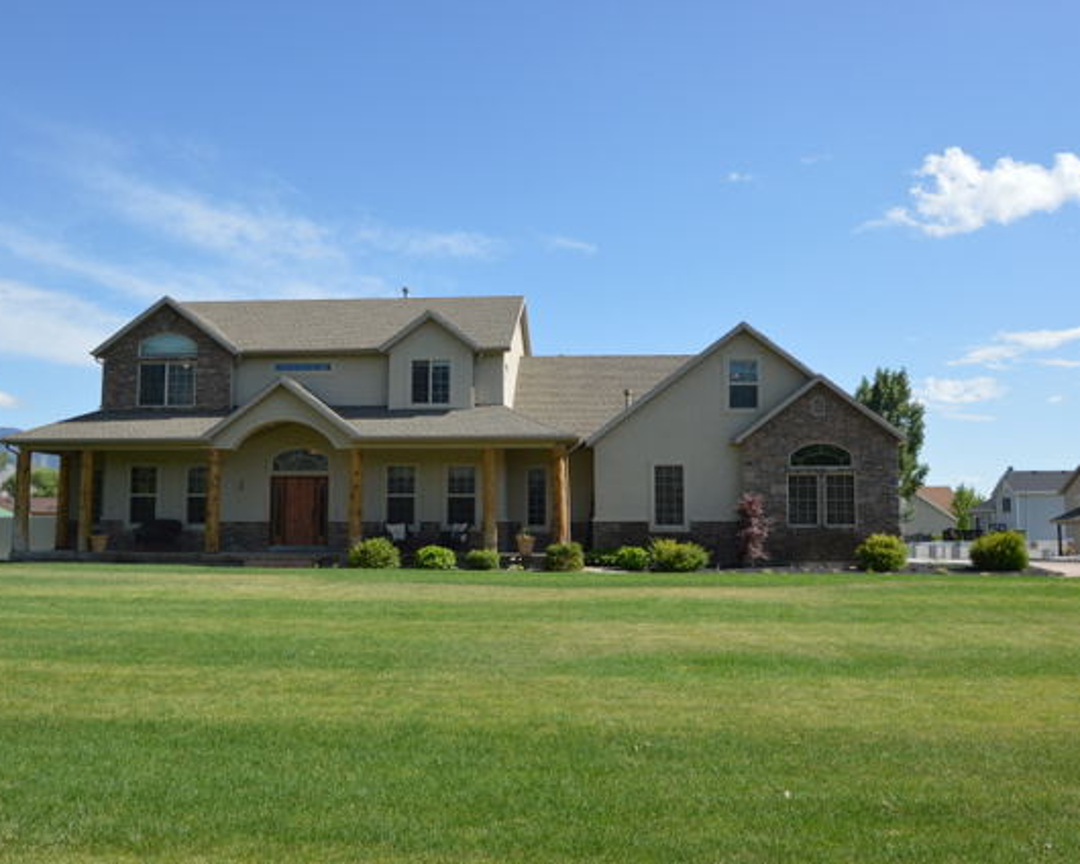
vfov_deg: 43.4
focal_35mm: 34
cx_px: 524
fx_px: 1087
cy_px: 432
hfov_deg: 52.8
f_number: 7.1
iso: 100
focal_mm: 20
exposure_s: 1/200
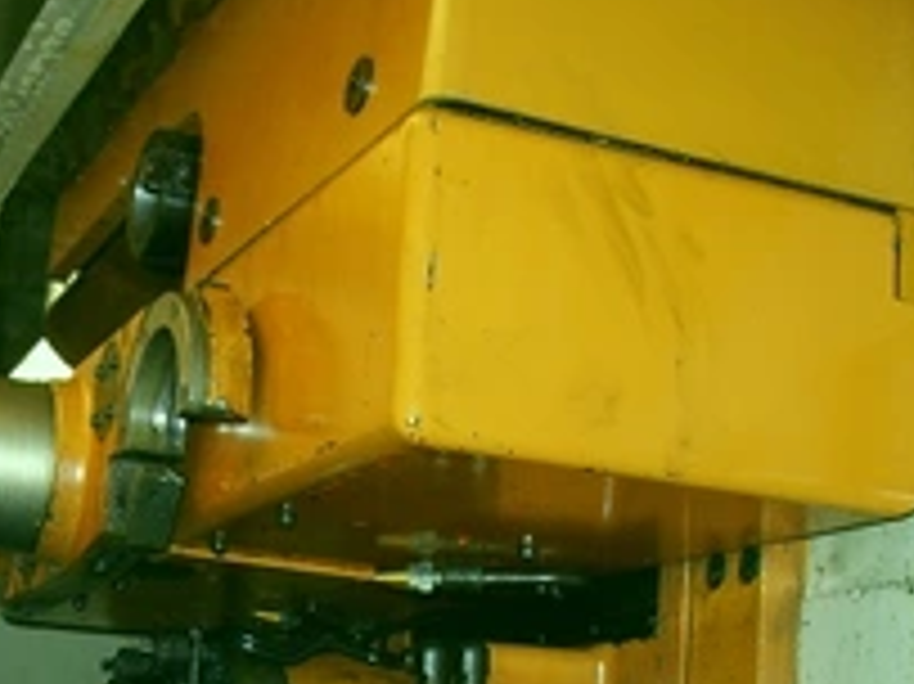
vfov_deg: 21.3
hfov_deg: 28.8
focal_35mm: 67
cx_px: 297
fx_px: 1768
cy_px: 639
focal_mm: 6.3
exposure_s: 1/45
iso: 100
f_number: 2.8
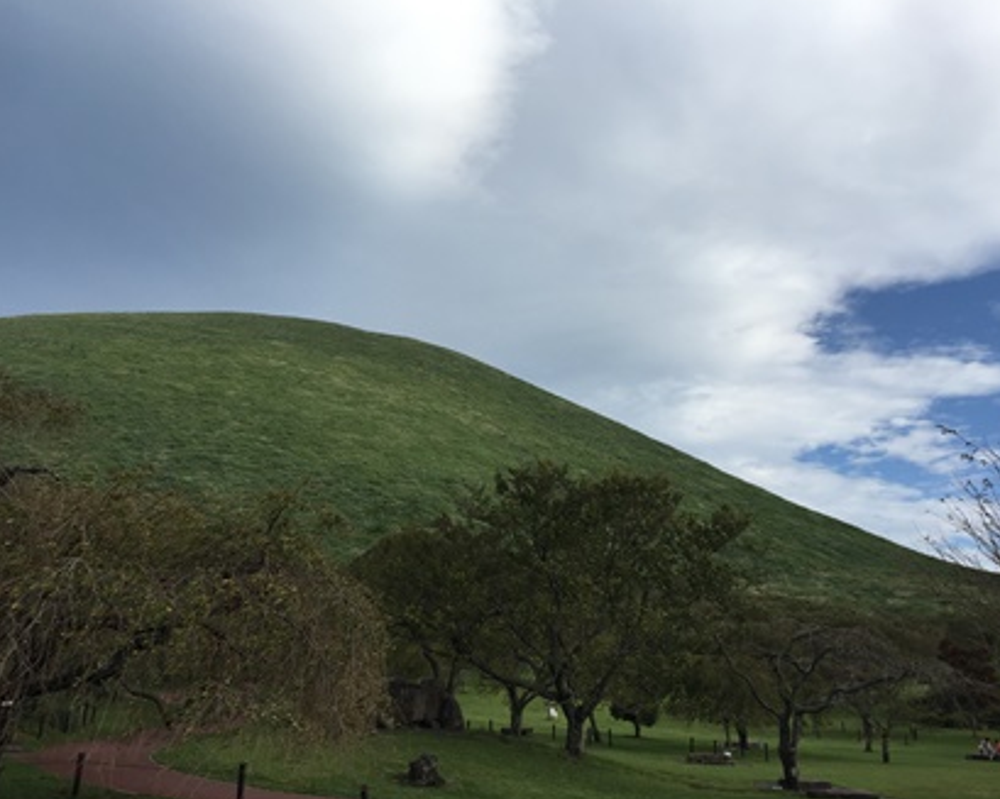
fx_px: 917
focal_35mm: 31
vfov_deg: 47.1
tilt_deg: +17.9
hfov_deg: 57.2
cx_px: 518
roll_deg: -1.8
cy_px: 401
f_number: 2.2
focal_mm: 4.15
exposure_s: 1/2198
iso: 32
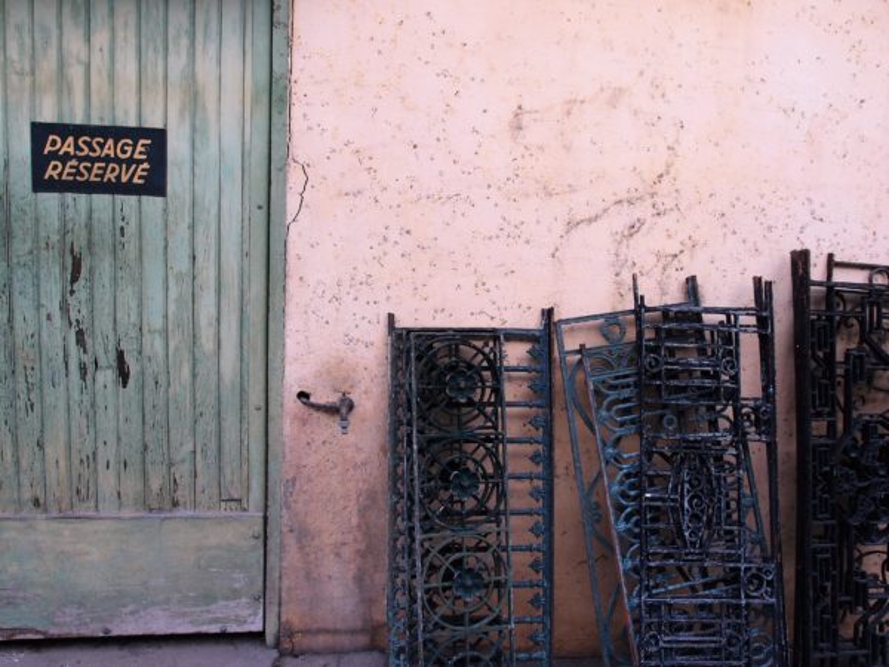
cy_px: 334
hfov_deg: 63.4
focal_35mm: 28
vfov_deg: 49.7
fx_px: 719
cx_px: 444
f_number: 2.5
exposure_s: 1/200
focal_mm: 6
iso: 100
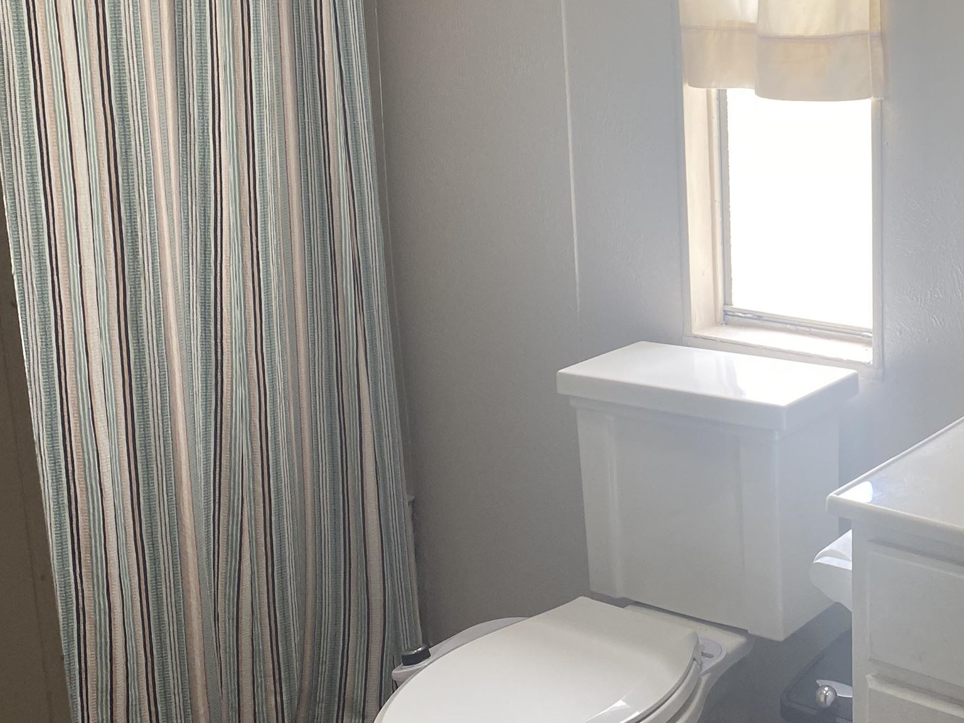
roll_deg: +0.4
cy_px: 252
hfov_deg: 35.3
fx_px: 1448
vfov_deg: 27.9
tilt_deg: -9.8
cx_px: 808
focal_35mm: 52
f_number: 1.8
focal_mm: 4.25
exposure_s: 1/60
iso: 64
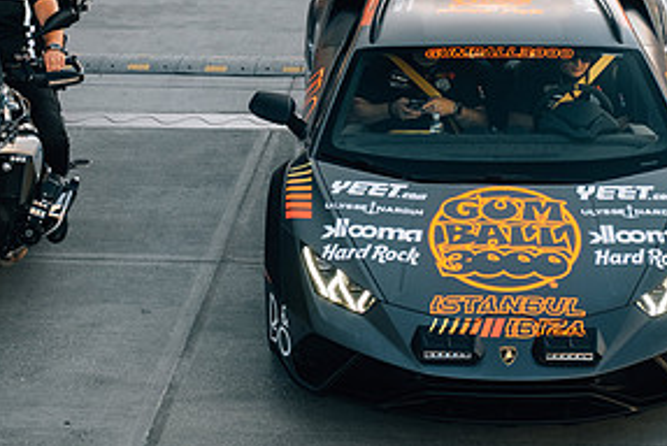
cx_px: 332
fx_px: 1873
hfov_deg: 20.2
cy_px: 94
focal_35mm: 101
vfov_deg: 13.5
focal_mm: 33.2
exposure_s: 1/200
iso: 400
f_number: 3.2
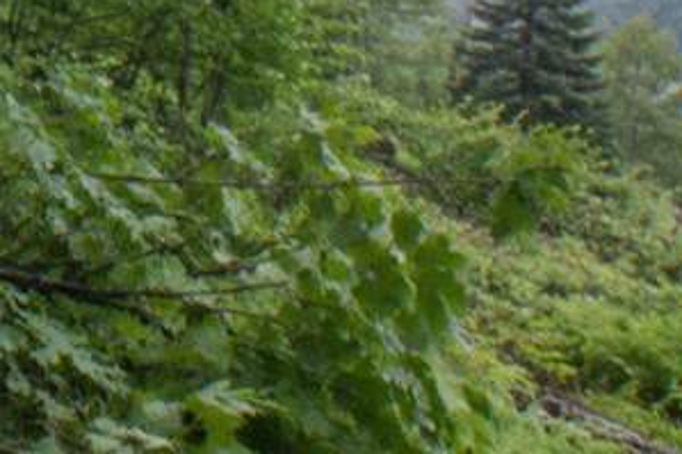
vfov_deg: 10.2
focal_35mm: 134
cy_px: 228
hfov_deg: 15.2
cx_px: 137
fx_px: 2537
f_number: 11
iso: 400
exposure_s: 1/200
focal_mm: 40
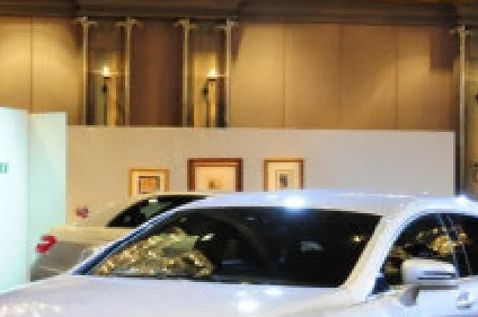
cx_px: 126
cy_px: 218
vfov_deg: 13.3
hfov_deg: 19.9
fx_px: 1352
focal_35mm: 102
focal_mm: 24
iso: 1250
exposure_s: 1/8
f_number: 10
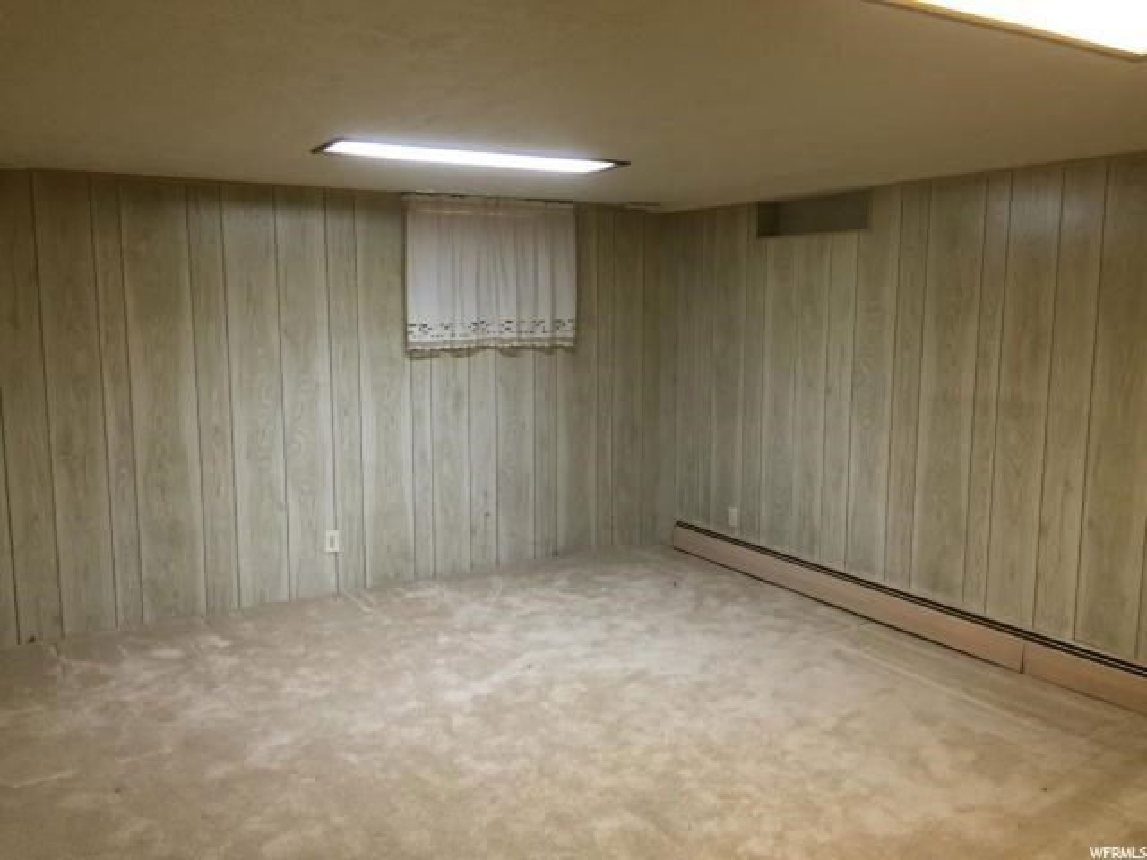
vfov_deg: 48.2
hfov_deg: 61.7
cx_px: 574
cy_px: 430
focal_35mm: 29
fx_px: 961
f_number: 2.2
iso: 160
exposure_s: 1/30
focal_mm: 4.15
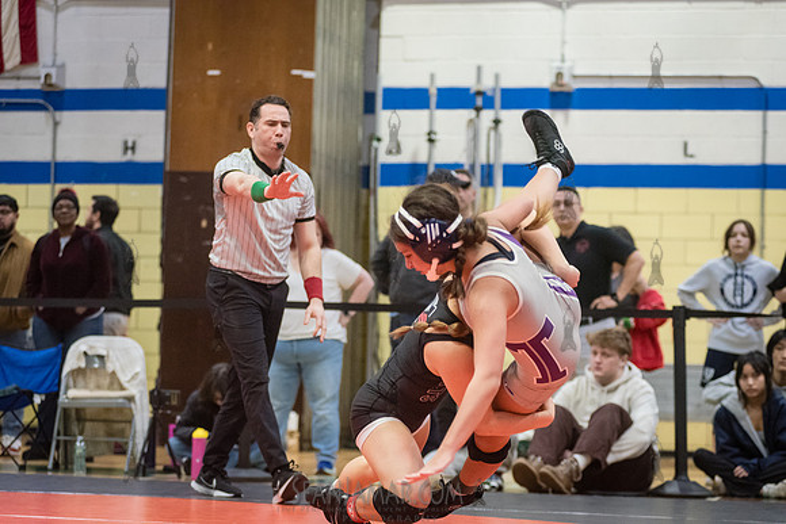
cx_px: 393
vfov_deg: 13.7
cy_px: 262
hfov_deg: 20.4
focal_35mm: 100
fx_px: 2184
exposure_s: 1/500
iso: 8000
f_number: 3.2
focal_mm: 100
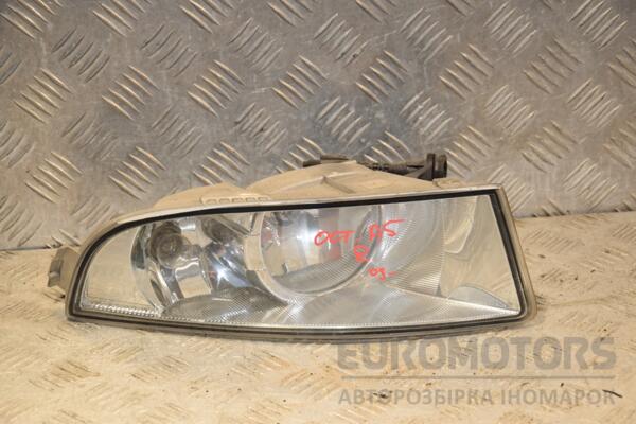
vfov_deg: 13.8
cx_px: 318
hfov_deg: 20.6
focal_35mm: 99
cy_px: 212
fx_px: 1749
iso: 800
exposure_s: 1/200
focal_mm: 66
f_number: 6.3
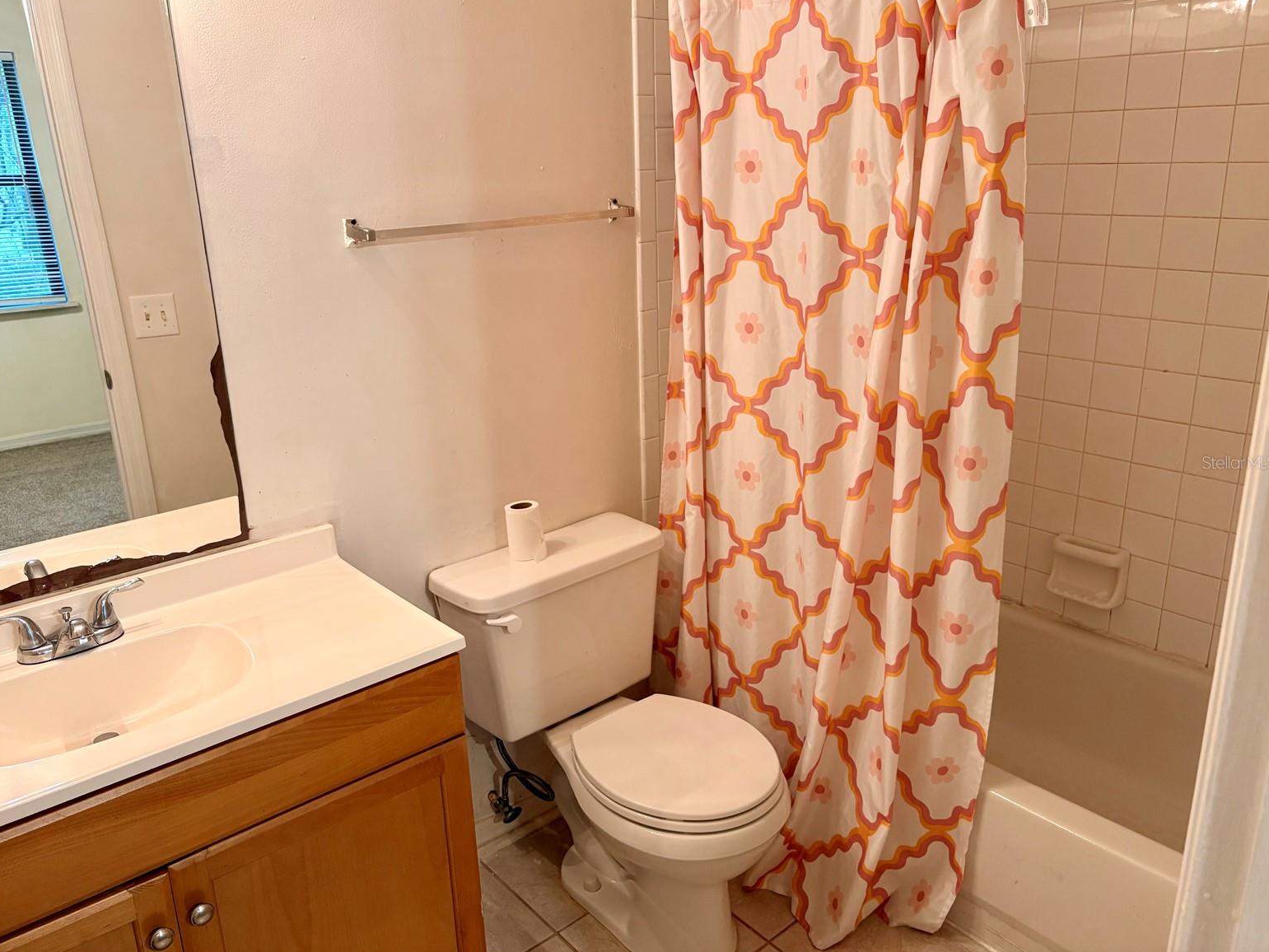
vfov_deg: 51.4
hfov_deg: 65.3
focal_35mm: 27
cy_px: 462
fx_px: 990
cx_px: 621
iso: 160
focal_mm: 5.96
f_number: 1.6
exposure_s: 1/60
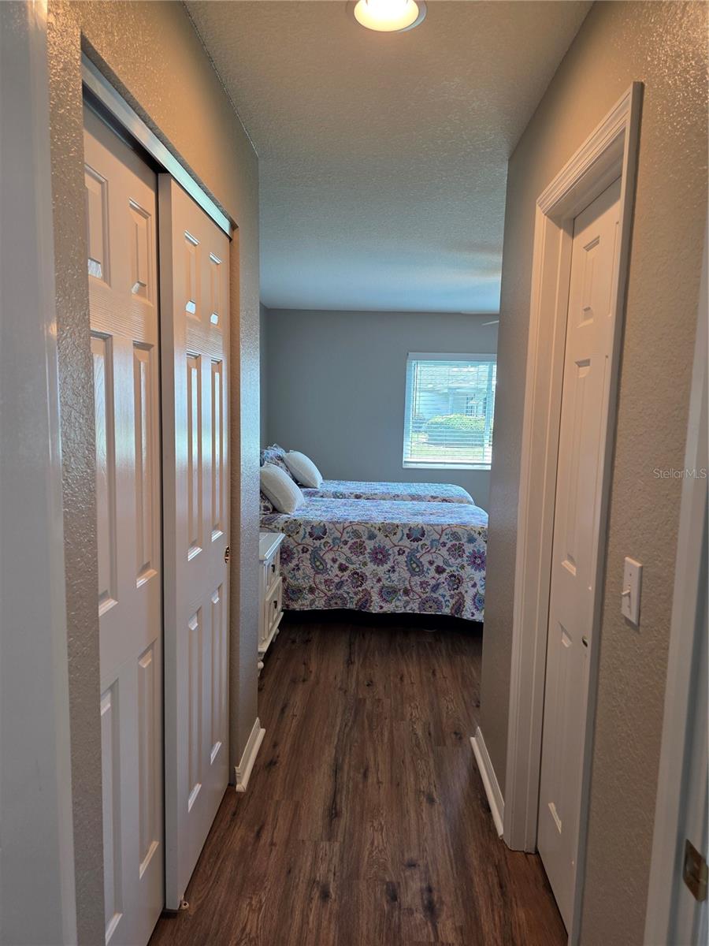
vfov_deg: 73.9
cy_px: 473
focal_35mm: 23
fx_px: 628
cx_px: 354
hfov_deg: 58.9
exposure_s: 1/120
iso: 80
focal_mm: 6.3
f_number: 1.7
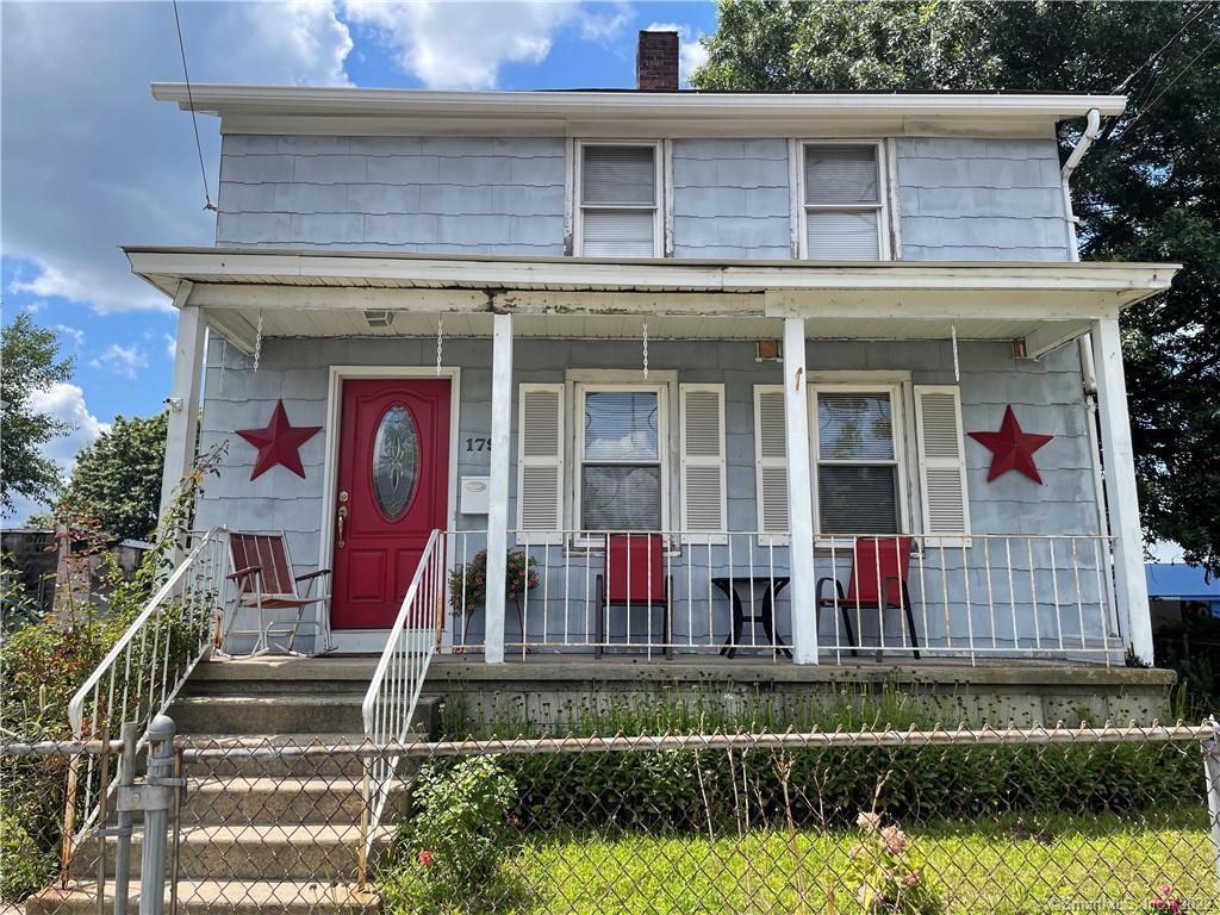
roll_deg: +0.6
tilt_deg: +12.5
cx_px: 610
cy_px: 458
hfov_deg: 67.3
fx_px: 916
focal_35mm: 26
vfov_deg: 53.1
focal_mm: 4.2
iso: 32
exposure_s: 1/2053
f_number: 1.6
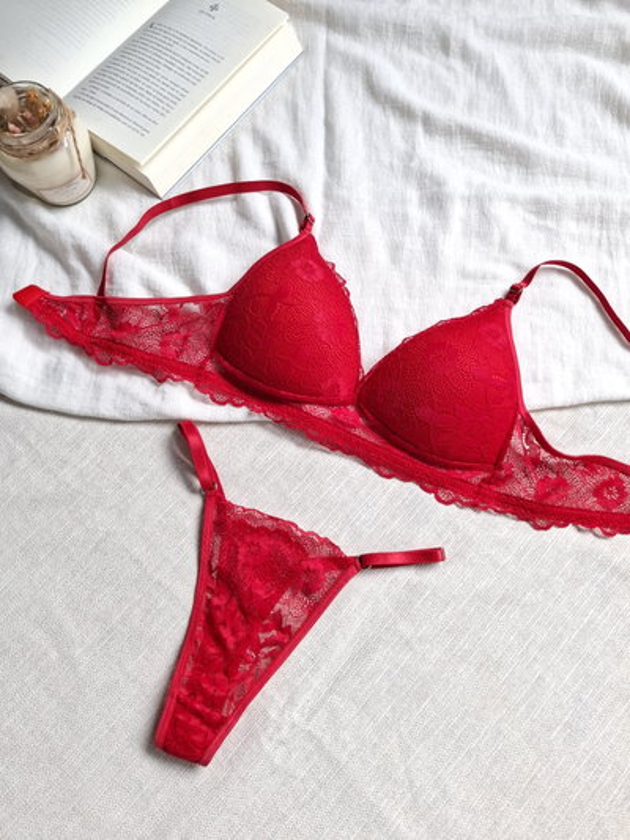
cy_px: 420
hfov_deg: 58.9
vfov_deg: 73.9
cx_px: 315
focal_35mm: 23
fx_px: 558
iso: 200
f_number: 1.8
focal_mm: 5.54
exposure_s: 1/100
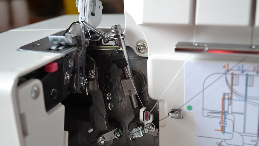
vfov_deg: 21.6
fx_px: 381
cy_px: 84
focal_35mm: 56
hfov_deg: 37.5
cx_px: 129
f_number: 5
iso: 400
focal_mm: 35
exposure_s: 1/50
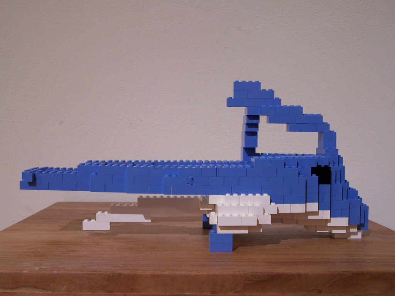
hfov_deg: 39.7
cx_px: 198
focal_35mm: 48
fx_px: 548
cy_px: 148
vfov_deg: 30.3
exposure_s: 1/2
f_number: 3
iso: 80
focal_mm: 8
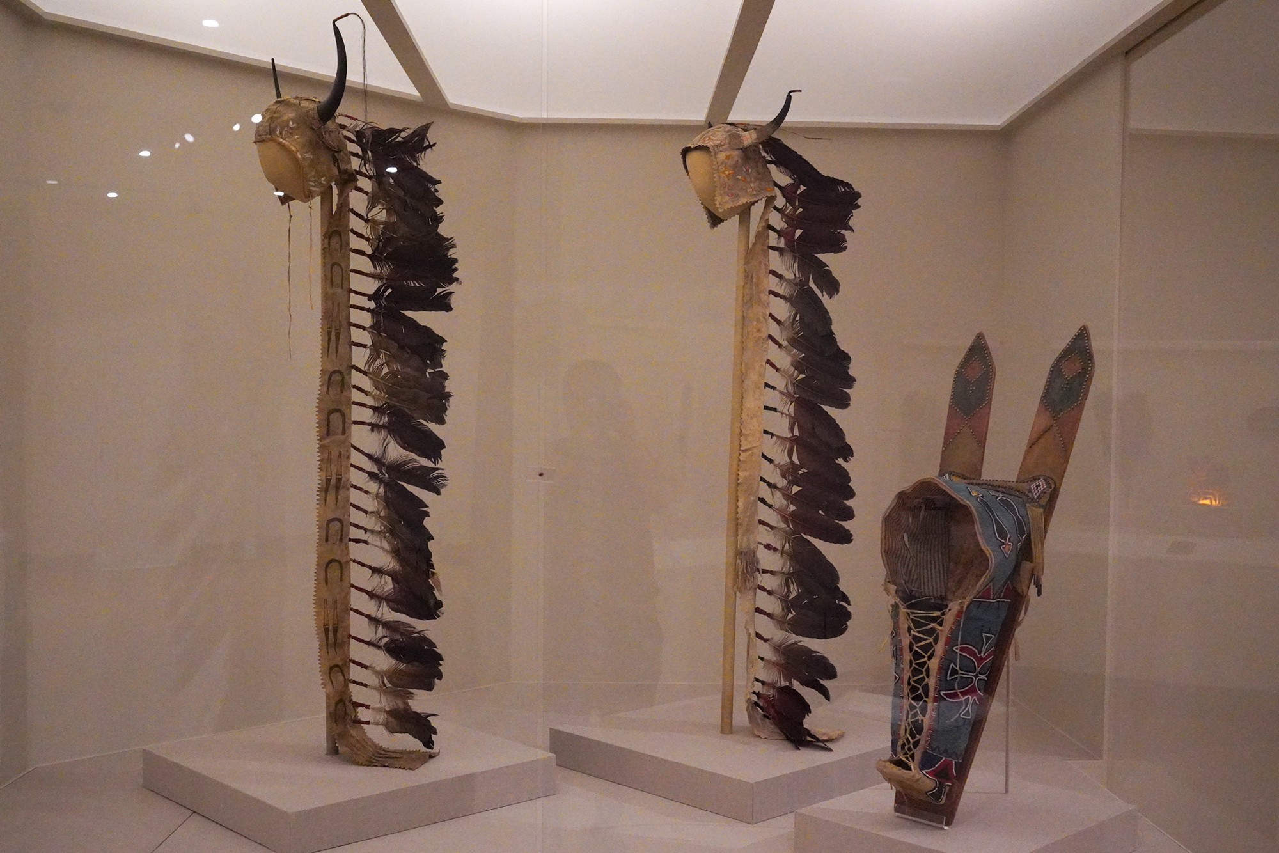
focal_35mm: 32
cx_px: 640
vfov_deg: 41.1
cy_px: 426
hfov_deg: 58.7
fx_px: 1137
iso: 12800
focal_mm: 32
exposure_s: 1/100
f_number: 5
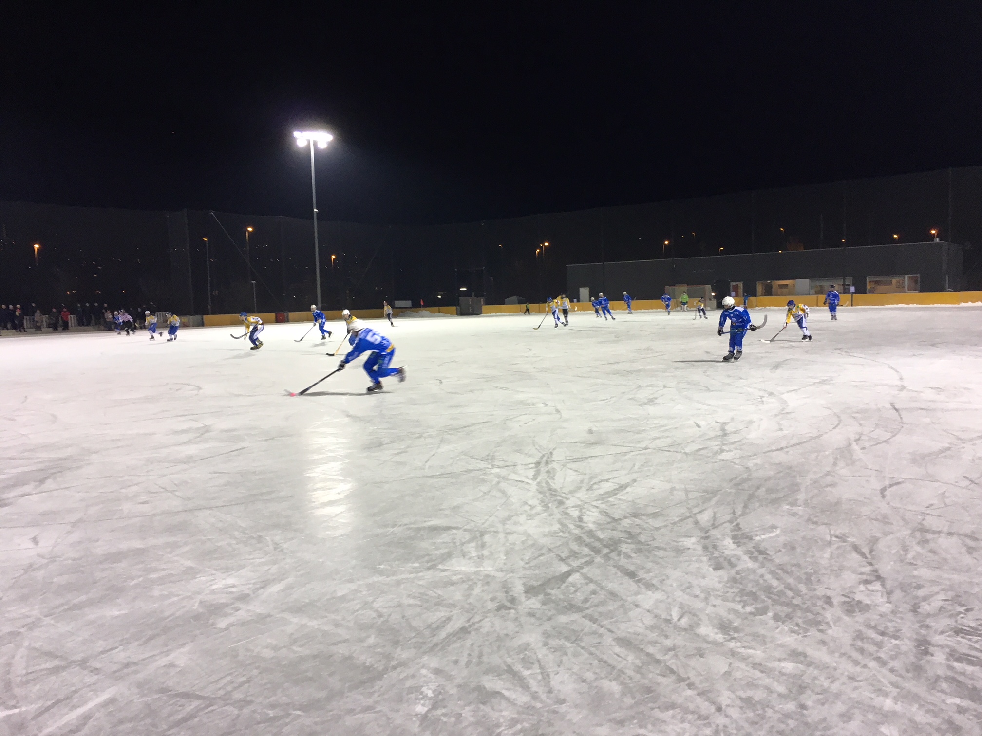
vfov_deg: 48.2
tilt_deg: -2.5
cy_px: 368
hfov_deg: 61.7
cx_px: 491
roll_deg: +2.3
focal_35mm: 29
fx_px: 823
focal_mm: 4.15
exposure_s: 1/33
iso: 40
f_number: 2.2
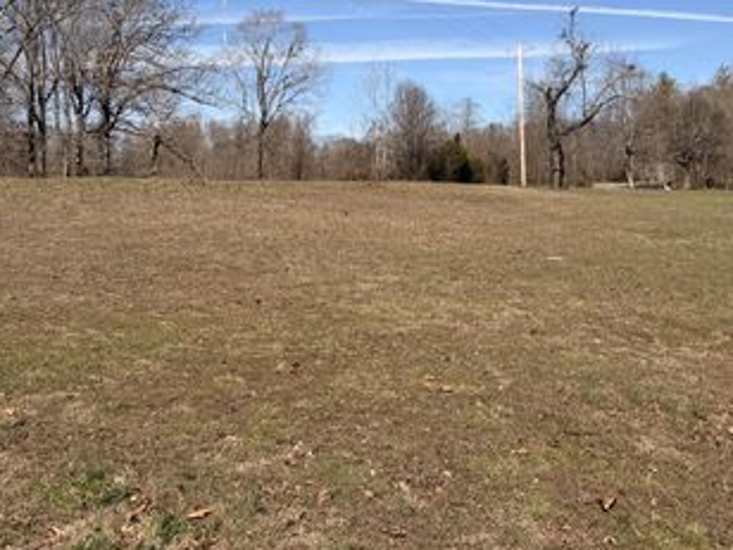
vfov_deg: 35.8
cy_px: 125
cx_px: 357
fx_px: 826
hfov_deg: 47.9
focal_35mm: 39
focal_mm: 6.76
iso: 80
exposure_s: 1/6173
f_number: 1.78
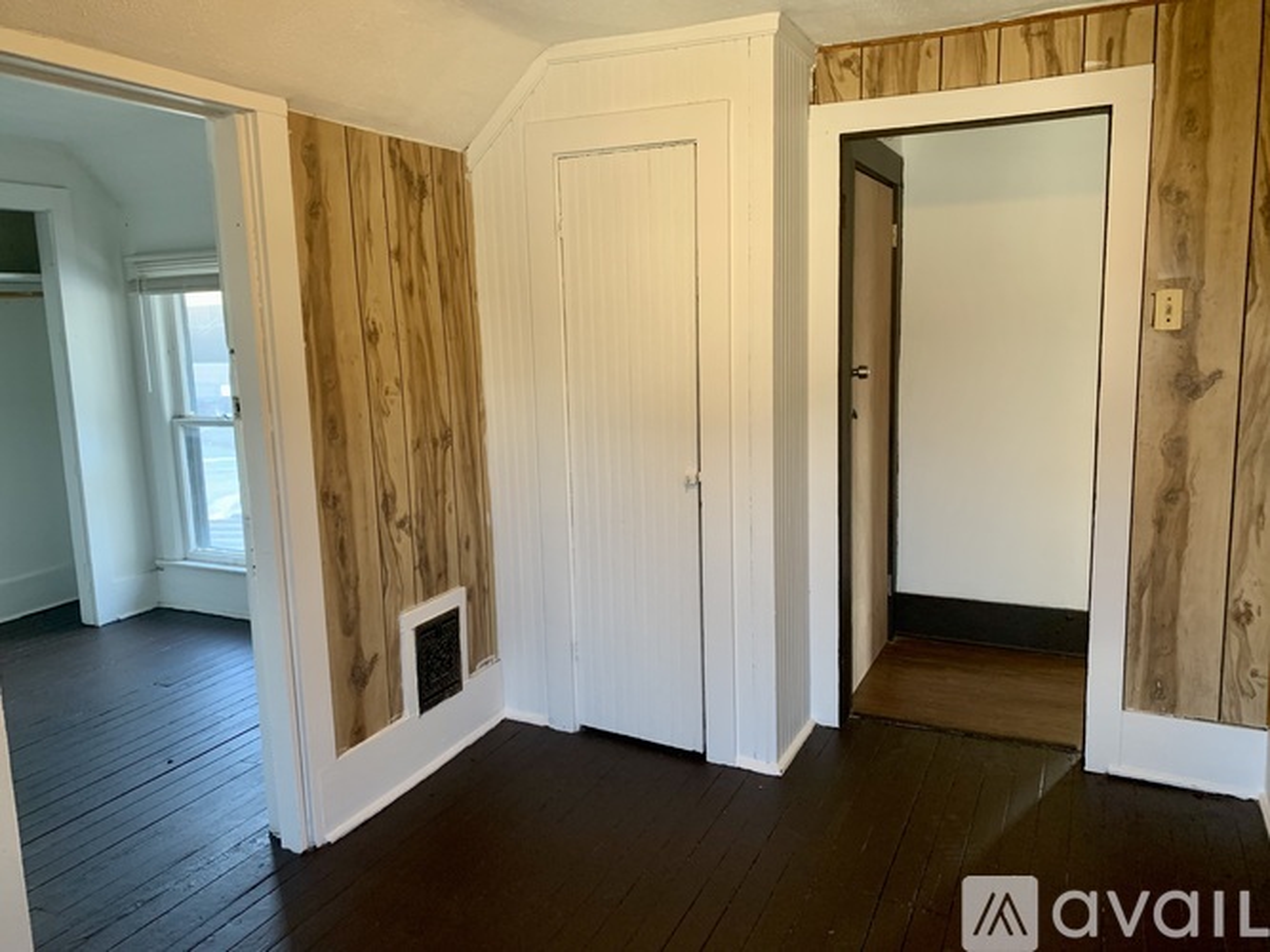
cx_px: 635
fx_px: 954
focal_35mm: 26
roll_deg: +1.9
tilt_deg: -8.8
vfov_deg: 53.0
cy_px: 476
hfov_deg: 67.3
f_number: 1.8
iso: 160
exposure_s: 1/60
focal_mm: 4.25
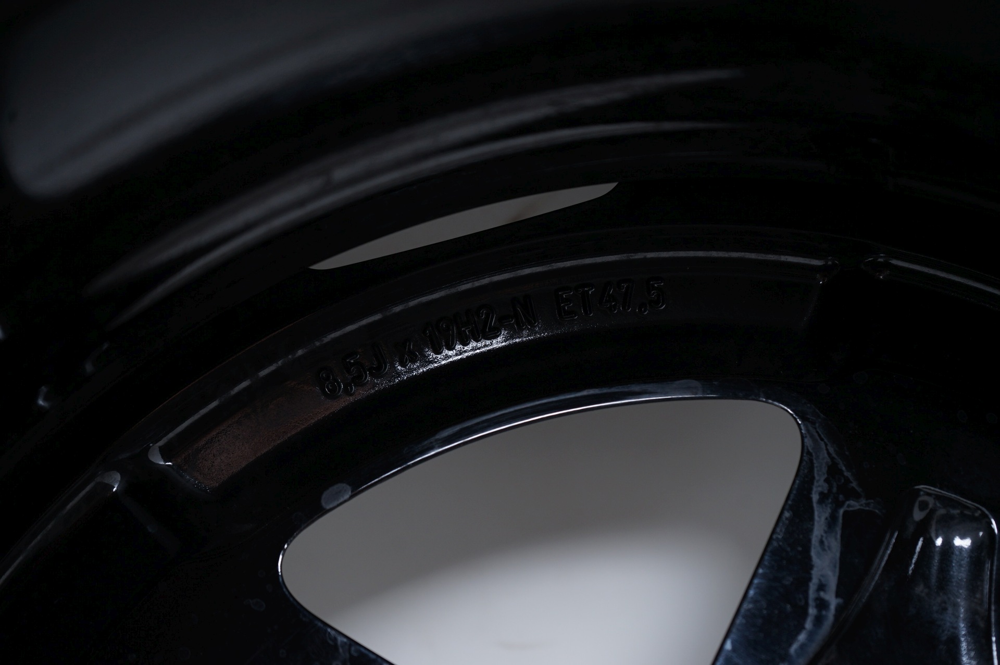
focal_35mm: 52
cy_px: 332
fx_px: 1443
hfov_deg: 38.2
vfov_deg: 26.0
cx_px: 500
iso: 250
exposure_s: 1/125
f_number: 5.6
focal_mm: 52
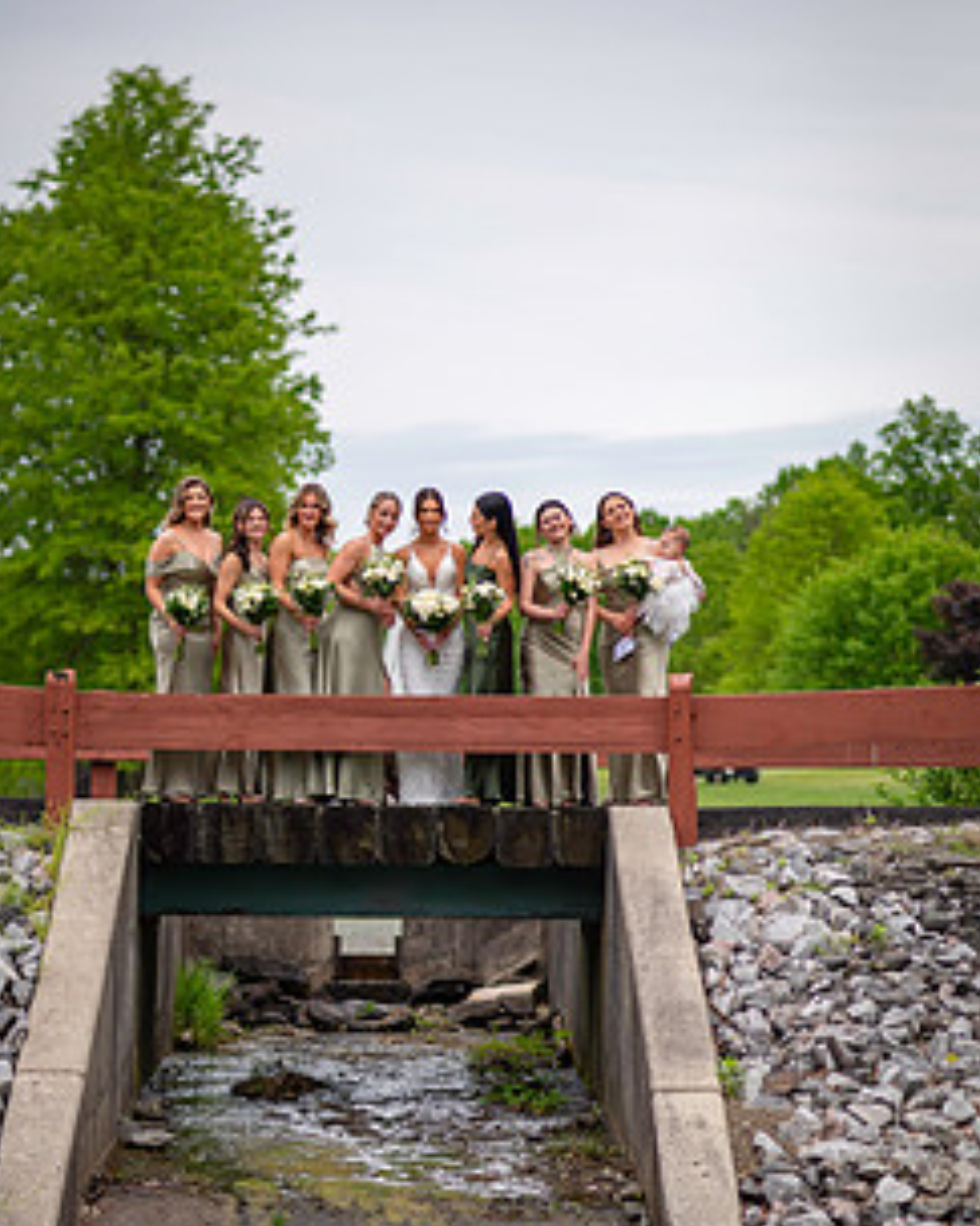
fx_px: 4280
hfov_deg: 13.1
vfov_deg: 16.3
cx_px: 405
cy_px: 714
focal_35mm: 118
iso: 160
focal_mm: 85
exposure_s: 1/8000
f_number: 2.2
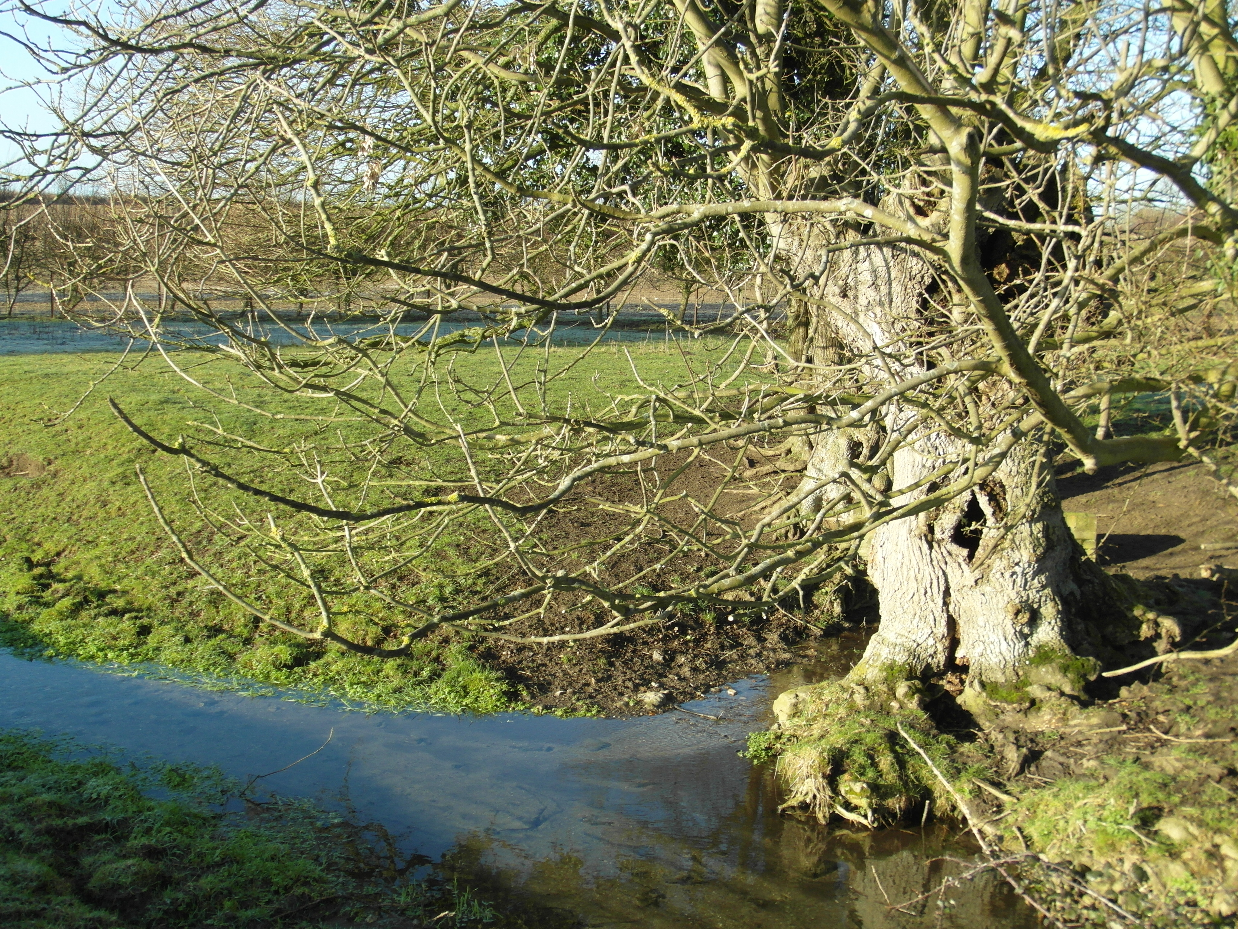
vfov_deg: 35.1
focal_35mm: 41
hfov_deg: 45.8
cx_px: 619
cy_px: 464
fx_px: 1466
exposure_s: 1/250
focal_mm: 6.8
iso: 100
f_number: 3.6
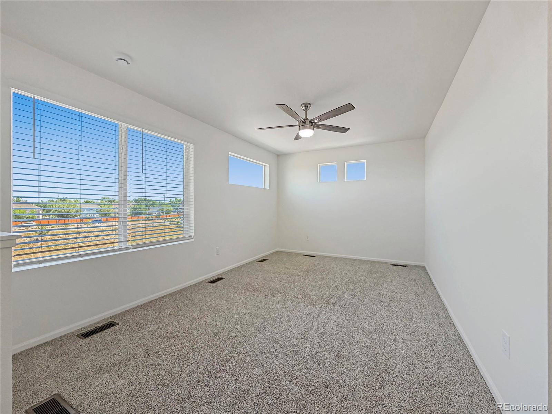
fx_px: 223
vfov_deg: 85.7
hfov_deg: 102.1
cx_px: 276
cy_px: 207
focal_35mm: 14
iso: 64
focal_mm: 2.22
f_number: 2.2
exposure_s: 1/164
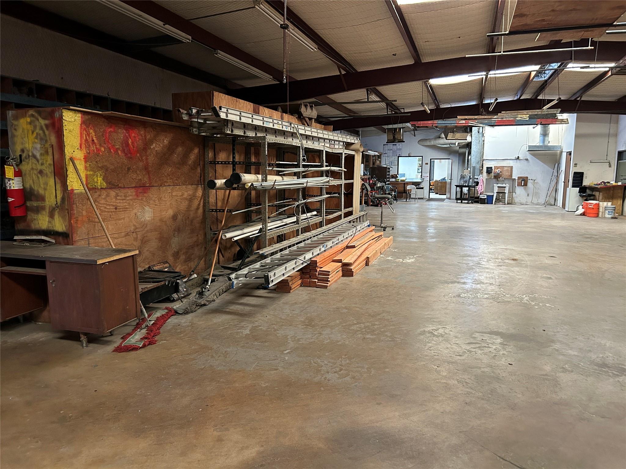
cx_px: 313
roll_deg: +0.4
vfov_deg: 53.1
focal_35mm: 26
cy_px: 234
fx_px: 470
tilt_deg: -7.6
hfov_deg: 67.3
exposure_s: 1/60
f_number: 1.5
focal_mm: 5.7
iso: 500
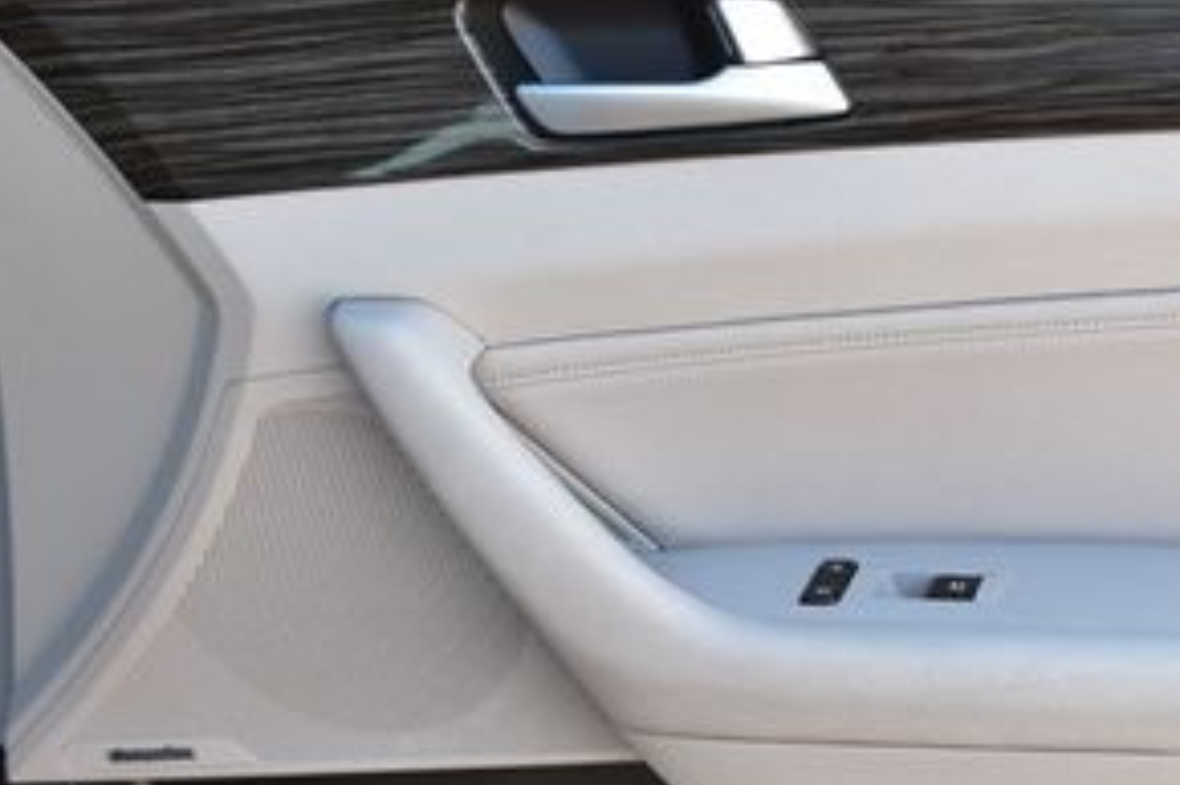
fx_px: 3148
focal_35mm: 96
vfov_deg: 14.1
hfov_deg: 20.7
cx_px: 1103
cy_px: 700
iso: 400
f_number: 8
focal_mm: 29
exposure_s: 1/50
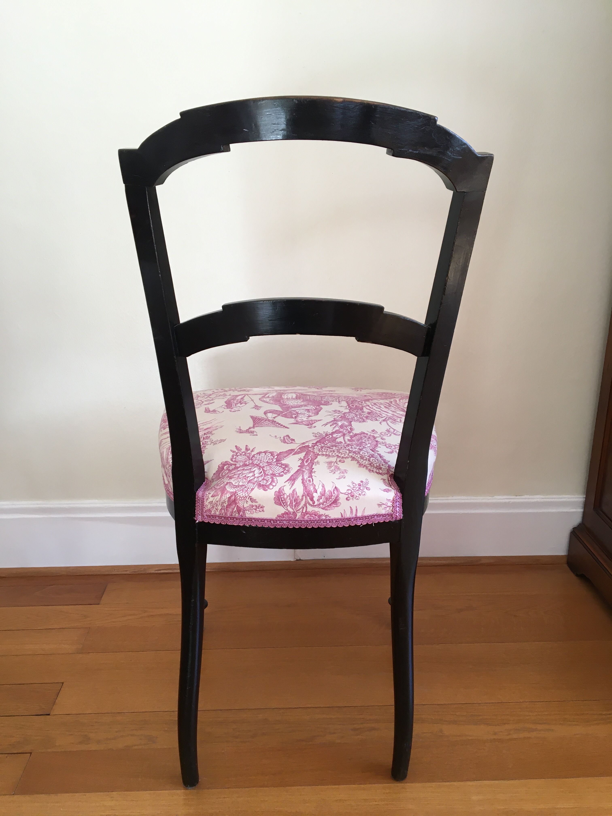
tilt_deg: -18.6
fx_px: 684
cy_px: 408
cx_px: 306
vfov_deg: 61.7
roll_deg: -0.9
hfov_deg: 48.2
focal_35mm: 29
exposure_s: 1/33
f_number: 2.2
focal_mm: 4.15
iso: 32
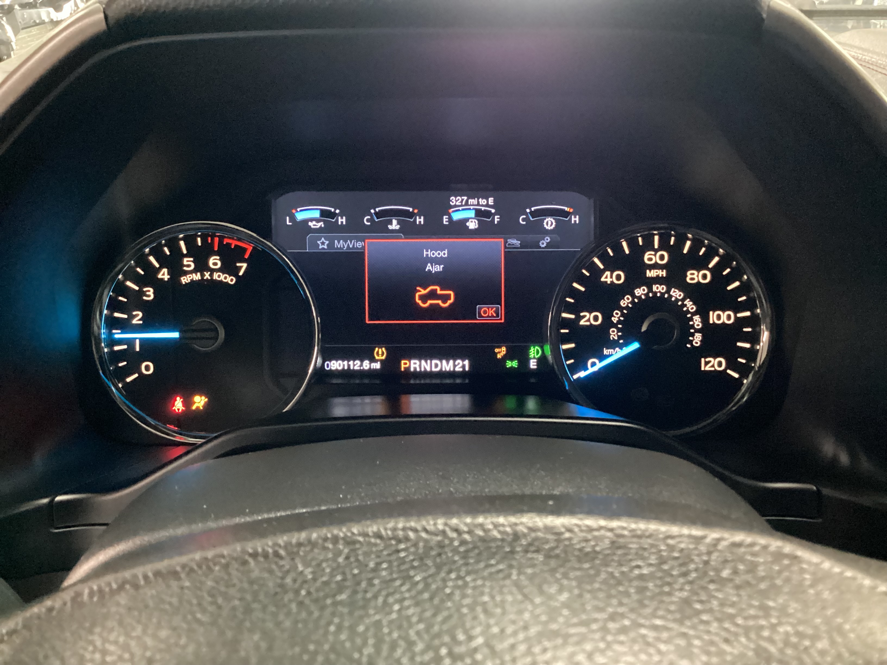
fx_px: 794
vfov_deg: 45.4
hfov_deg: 58.4
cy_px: 332
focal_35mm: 31
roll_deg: -0.2
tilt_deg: -28.0
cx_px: 444
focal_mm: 3.3
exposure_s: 1/17
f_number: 2.4
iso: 640
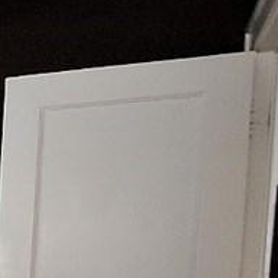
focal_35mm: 72
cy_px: 309
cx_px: -386
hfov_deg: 14.9
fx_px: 654
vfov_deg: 22.6
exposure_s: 1/60
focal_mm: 10
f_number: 7.1
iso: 800
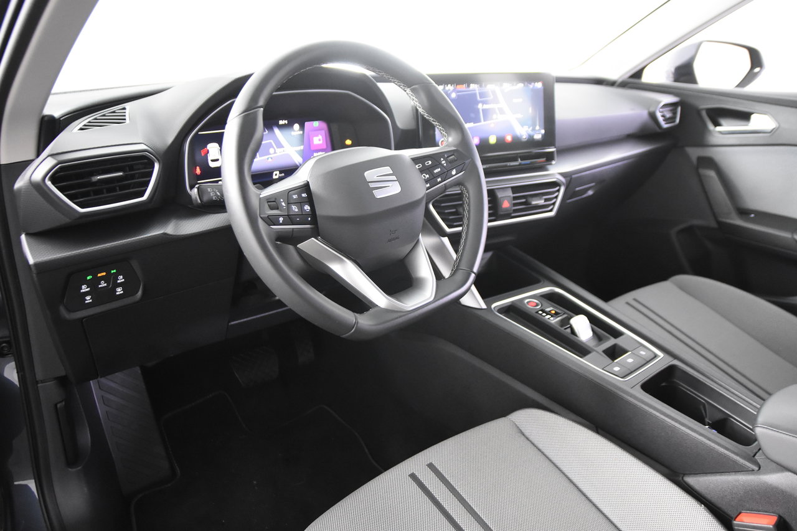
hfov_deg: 61.9
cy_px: 266
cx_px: 398
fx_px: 664
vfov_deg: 43.6
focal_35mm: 30
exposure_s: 1/30
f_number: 2.8
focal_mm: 20
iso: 3600
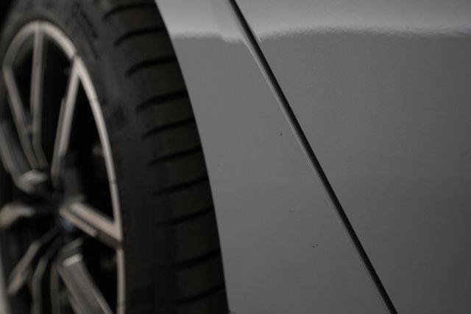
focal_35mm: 28
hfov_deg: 65.5
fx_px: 366
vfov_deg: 46.4
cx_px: 236
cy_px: 157
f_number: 4.5
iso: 1600
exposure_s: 1/100
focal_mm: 28
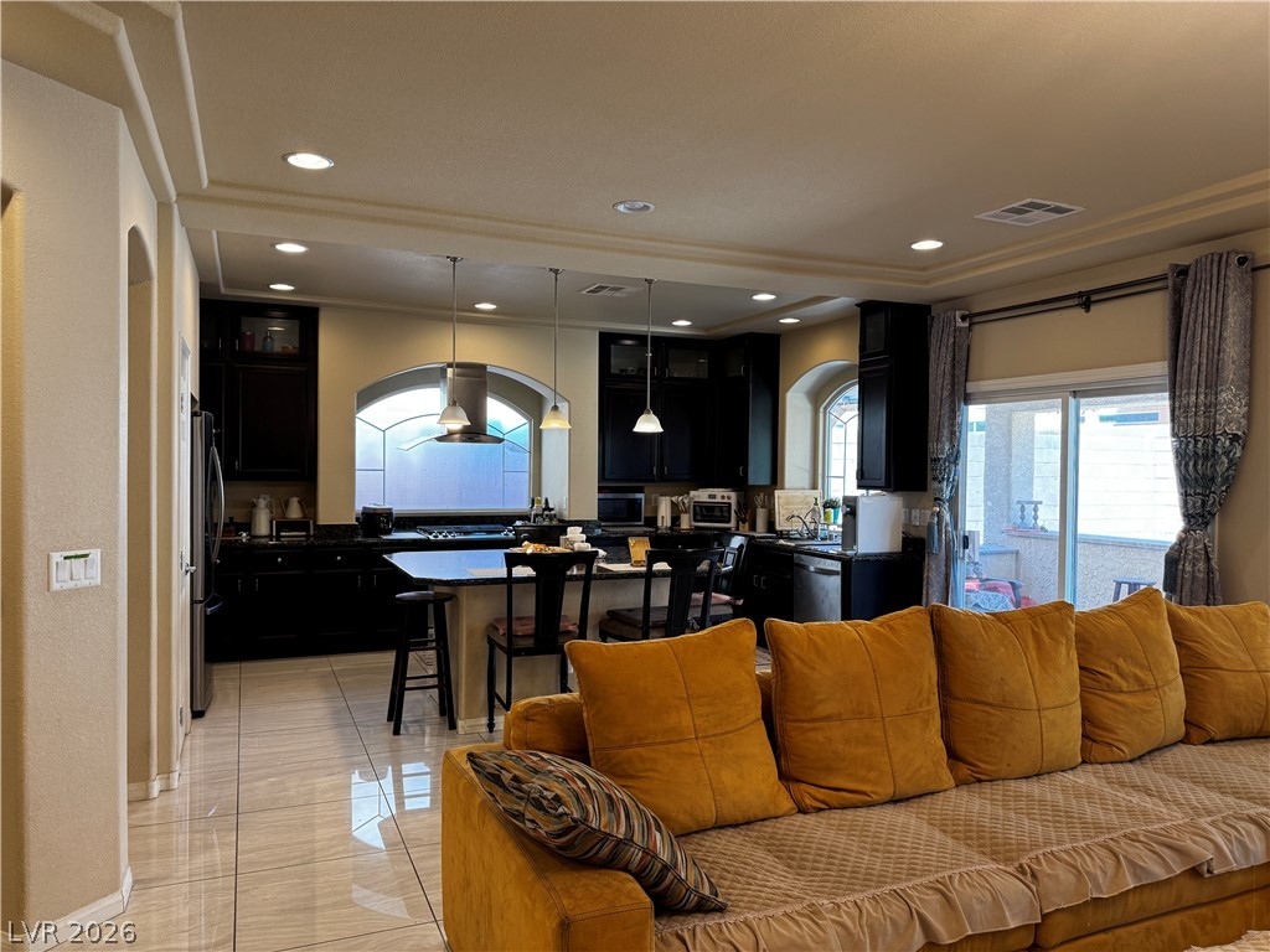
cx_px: 635
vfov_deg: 56.8
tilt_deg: -1.2
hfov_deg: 71.6
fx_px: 881
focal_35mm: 24
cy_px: 476
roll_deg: -0.6
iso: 200
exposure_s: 1/120
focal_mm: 6.76
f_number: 1.78
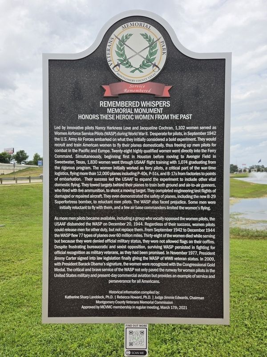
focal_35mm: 23
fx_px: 237
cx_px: 134
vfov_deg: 73.9
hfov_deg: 58.9
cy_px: 178
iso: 80
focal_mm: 5.4
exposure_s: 1/10000
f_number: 1.8
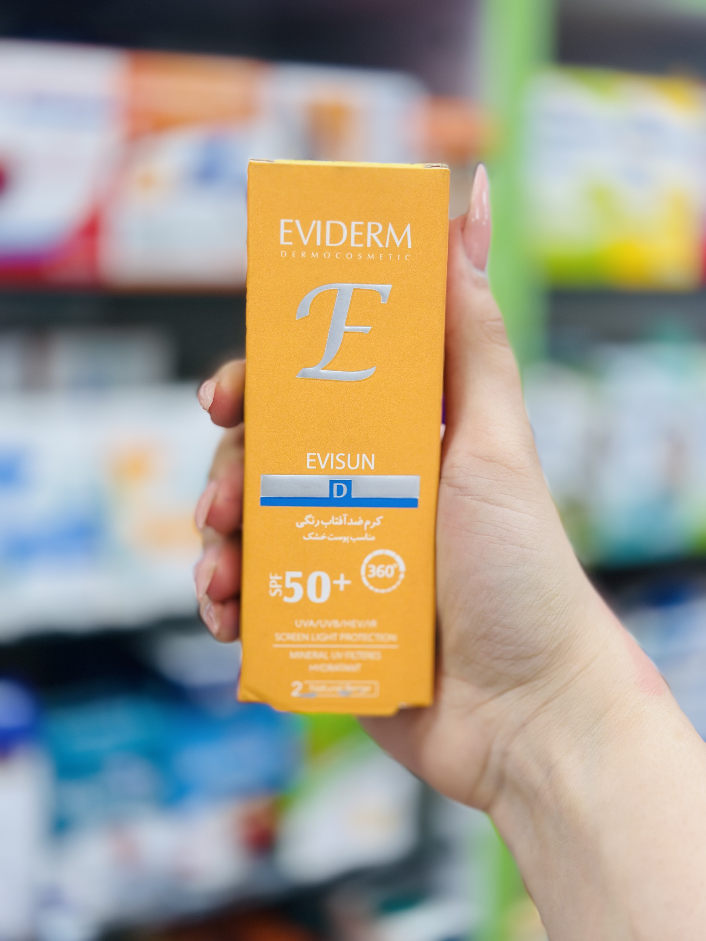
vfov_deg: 39.7
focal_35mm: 48
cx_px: 353
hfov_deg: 30.3
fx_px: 1305
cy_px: 470
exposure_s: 1/100
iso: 80
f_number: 1.78
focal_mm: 6.86
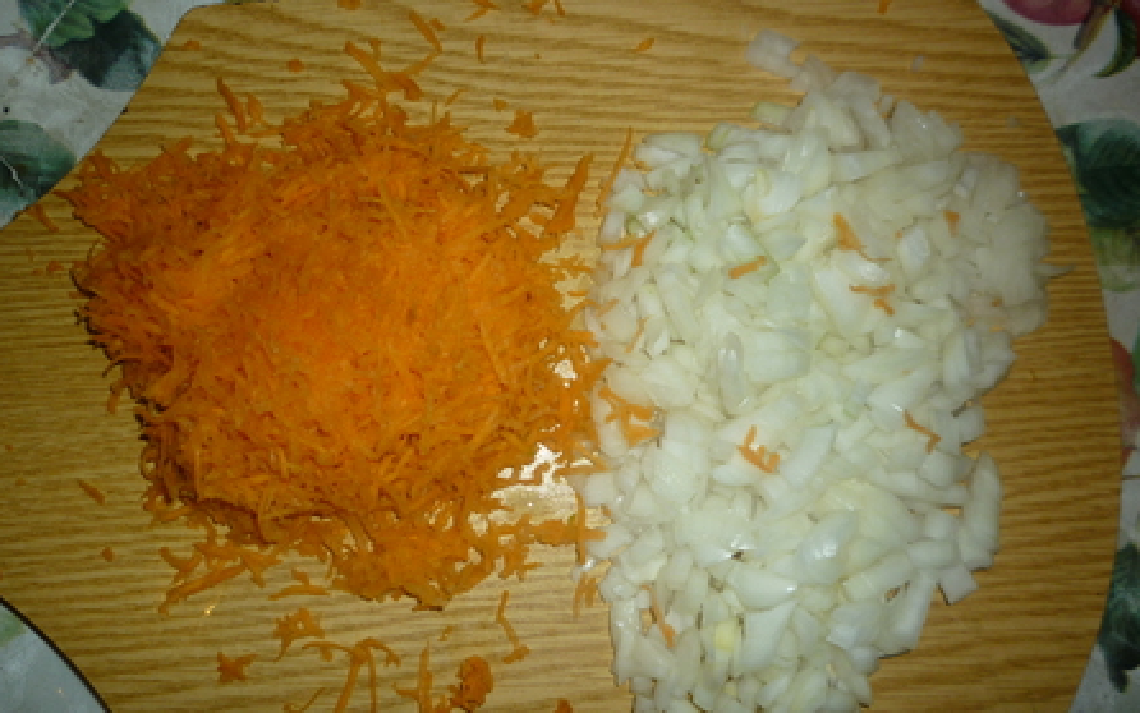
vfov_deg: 40.6
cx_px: 567
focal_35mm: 31
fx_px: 963
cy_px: 388
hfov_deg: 61.2
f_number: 4
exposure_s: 1/30
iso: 100
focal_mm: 5.2
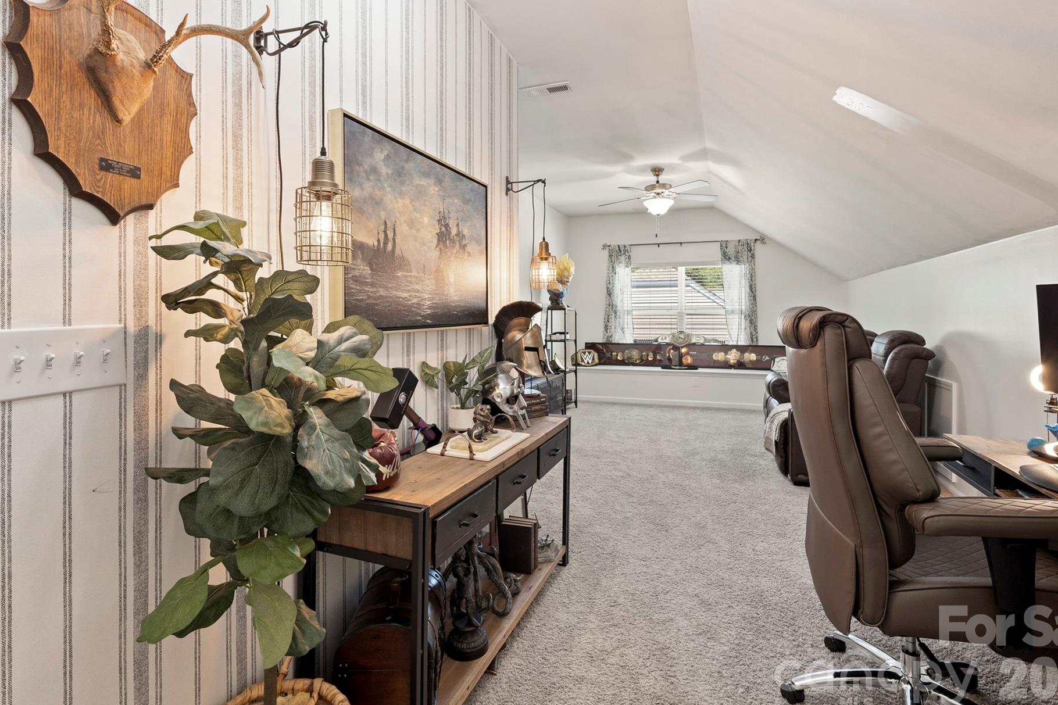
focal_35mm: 18
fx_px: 529
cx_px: 529
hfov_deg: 90.0
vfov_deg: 67.3
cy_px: 323
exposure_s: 1/6
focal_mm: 16
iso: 640
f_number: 8
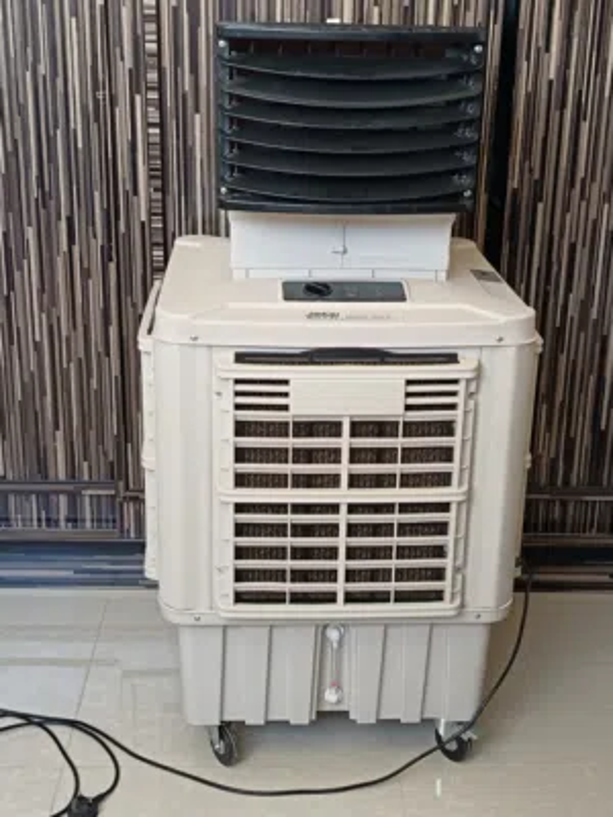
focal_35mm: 48
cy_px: 408
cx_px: 306
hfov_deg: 30.3
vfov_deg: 39.7
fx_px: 1133
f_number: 1.75
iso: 928
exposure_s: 1/50
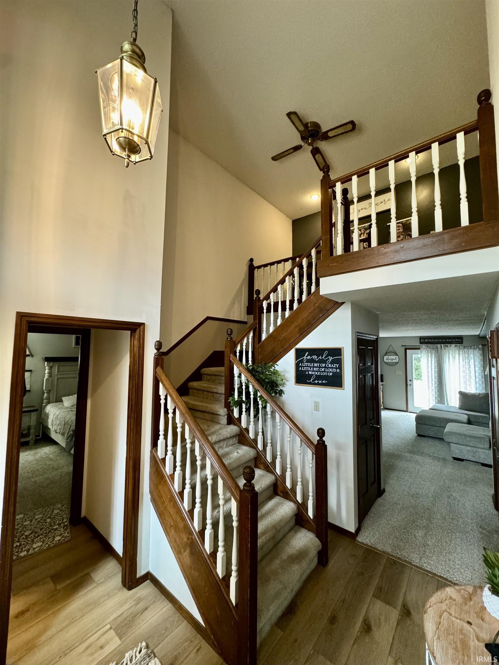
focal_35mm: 14
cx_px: 250
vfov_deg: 102.1
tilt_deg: +3.4
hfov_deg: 85.7
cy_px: 332
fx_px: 269
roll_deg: -0.6
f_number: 2.2
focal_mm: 2.22
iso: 500
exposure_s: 1/60
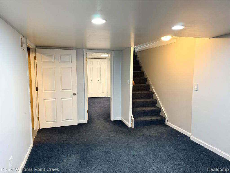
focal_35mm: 24
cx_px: 115
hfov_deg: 71.6
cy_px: 86
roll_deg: +0.1
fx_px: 159
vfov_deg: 56.8
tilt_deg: -6.1
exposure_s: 1/60
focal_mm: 6.76
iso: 320
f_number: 1.78
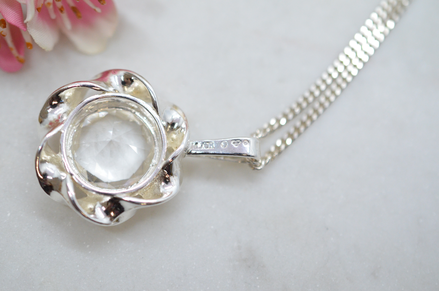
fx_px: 730
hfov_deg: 33.5
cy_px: 146
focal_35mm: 60
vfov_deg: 22.5
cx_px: 220
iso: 2500
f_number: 4
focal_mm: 40
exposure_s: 1/1600
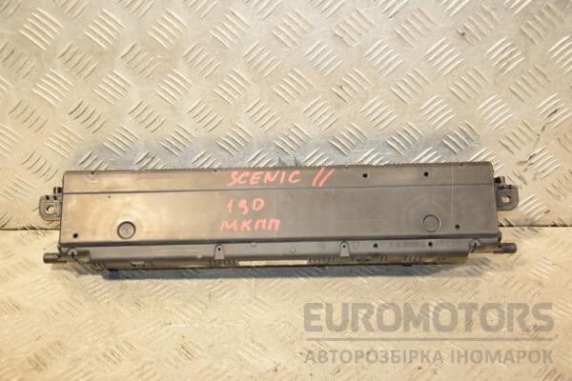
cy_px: 190
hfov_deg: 38.9
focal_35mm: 51
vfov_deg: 26.5
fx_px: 810
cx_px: 286
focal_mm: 34
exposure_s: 1/160
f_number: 5
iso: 800
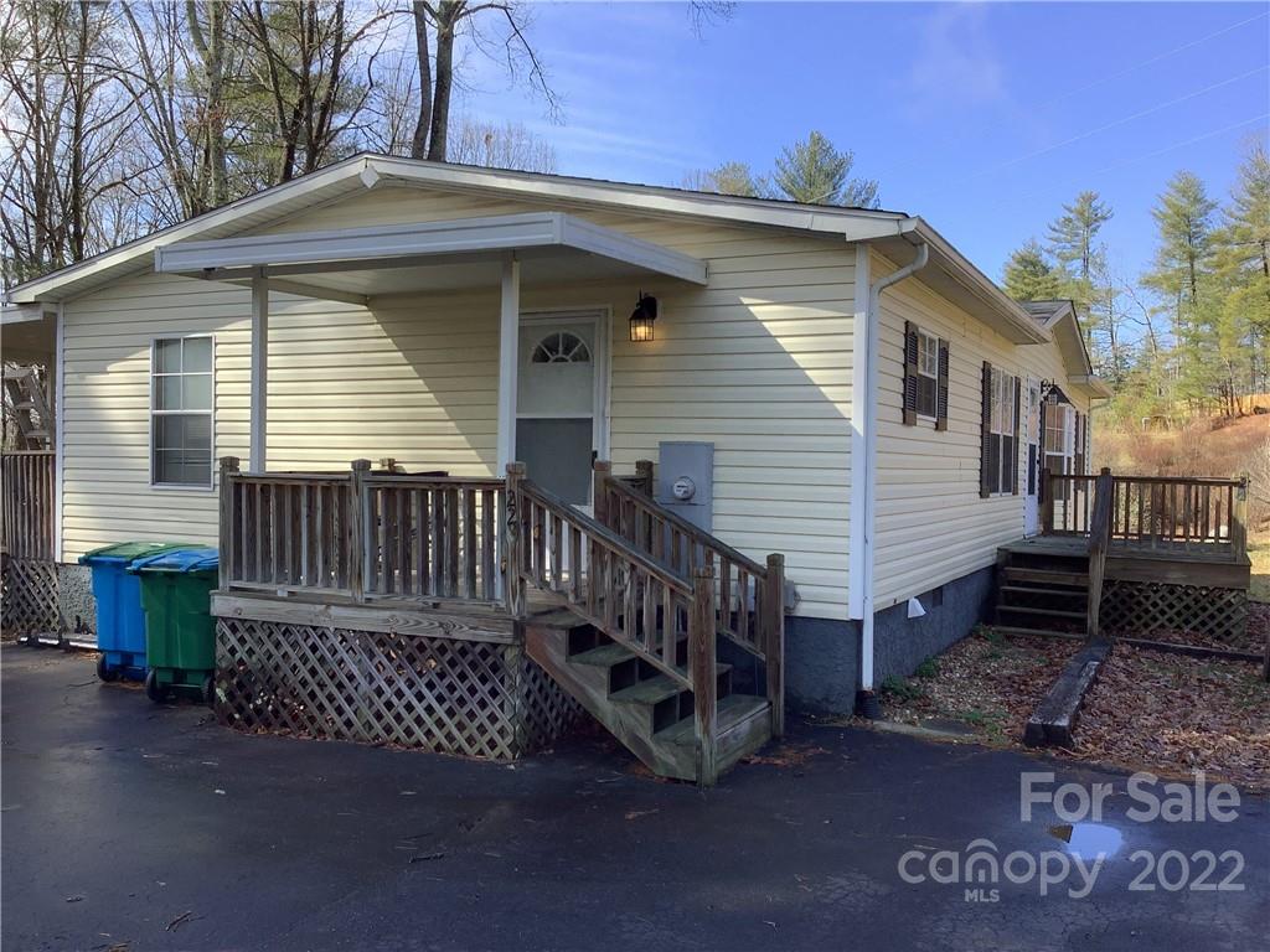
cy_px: 476
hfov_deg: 58.4
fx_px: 1137
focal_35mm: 31
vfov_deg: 45.4
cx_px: 635
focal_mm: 3.3
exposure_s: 1/445
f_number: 2.4
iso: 25
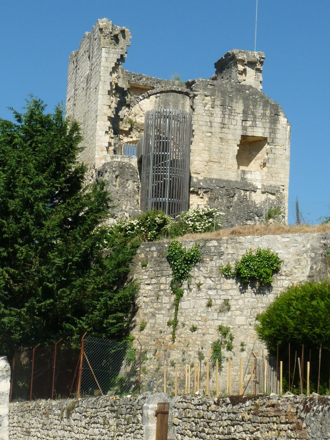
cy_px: 220
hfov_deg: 17.0
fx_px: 1106
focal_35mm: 87
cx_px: 165
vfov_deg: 22.5
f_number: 5.6
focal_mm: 8.7
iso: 100
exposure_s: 1/500
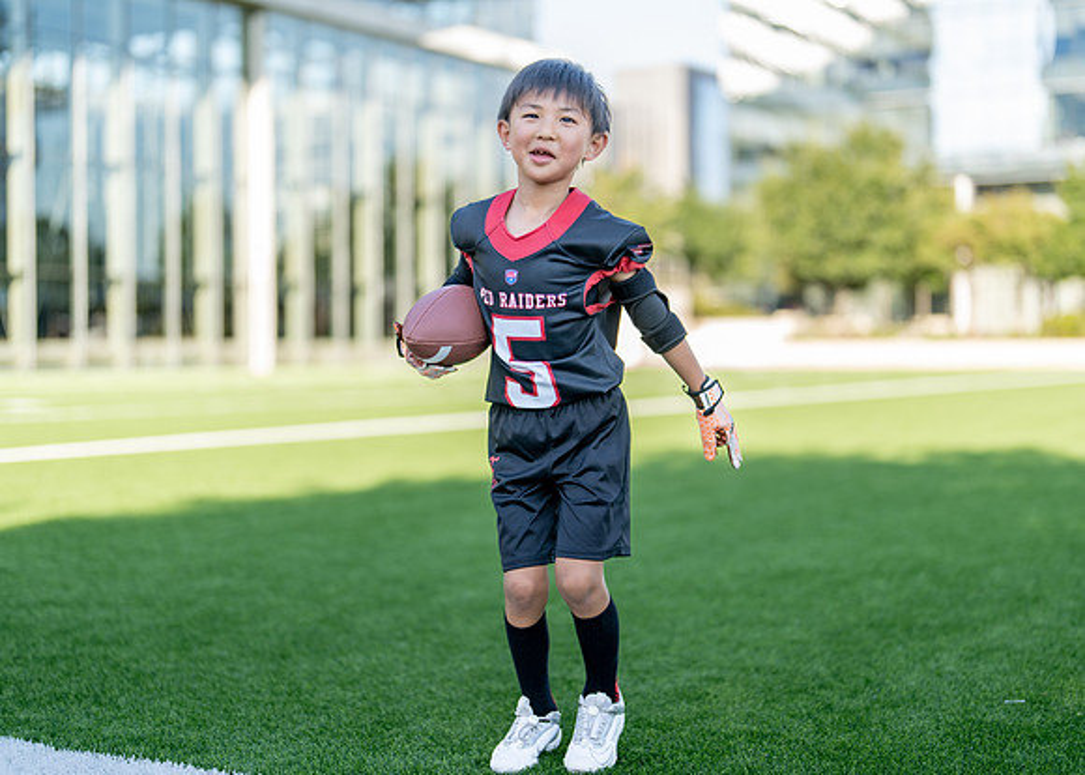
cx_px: 570
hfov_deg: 34.4
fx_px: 1753
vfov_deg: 24.9
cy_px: 371
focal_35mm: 57
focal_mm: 50
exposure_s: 1/1250
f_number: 1.2
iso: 100
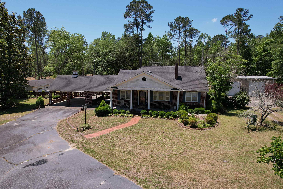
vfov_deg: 57.2
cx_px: 142
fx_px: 173
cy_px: 94
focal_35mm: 22
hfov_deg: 78.6
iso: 120
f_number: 2.8
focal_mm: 8.38
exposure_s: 1/2000
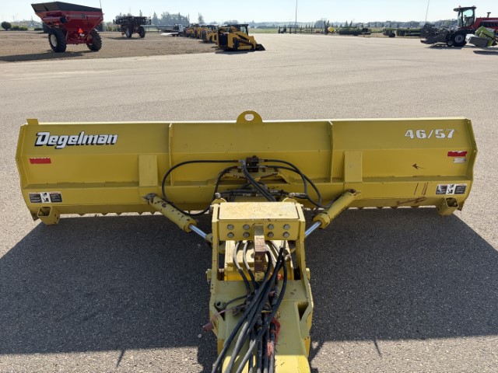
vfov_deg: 53.1
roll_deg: -0.1
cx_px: 249
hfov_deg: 67.3
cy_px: 186
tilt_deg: -22.0
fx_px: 374
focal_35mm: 26
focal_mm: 5.96
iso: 64
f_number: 1.6
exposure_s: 1/3448
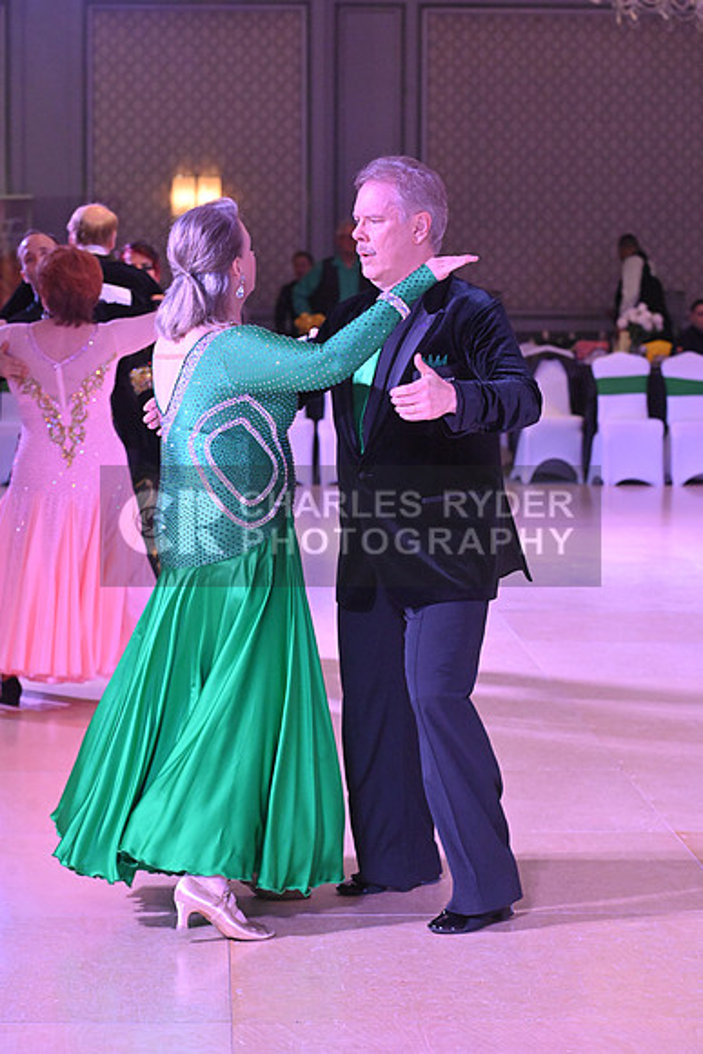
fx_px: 3513
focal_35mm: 120
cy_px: 527
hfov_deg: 11.4
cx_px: 352
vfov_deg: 17.1
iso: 5000
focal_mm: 120
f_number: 7.1
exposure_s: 1/320
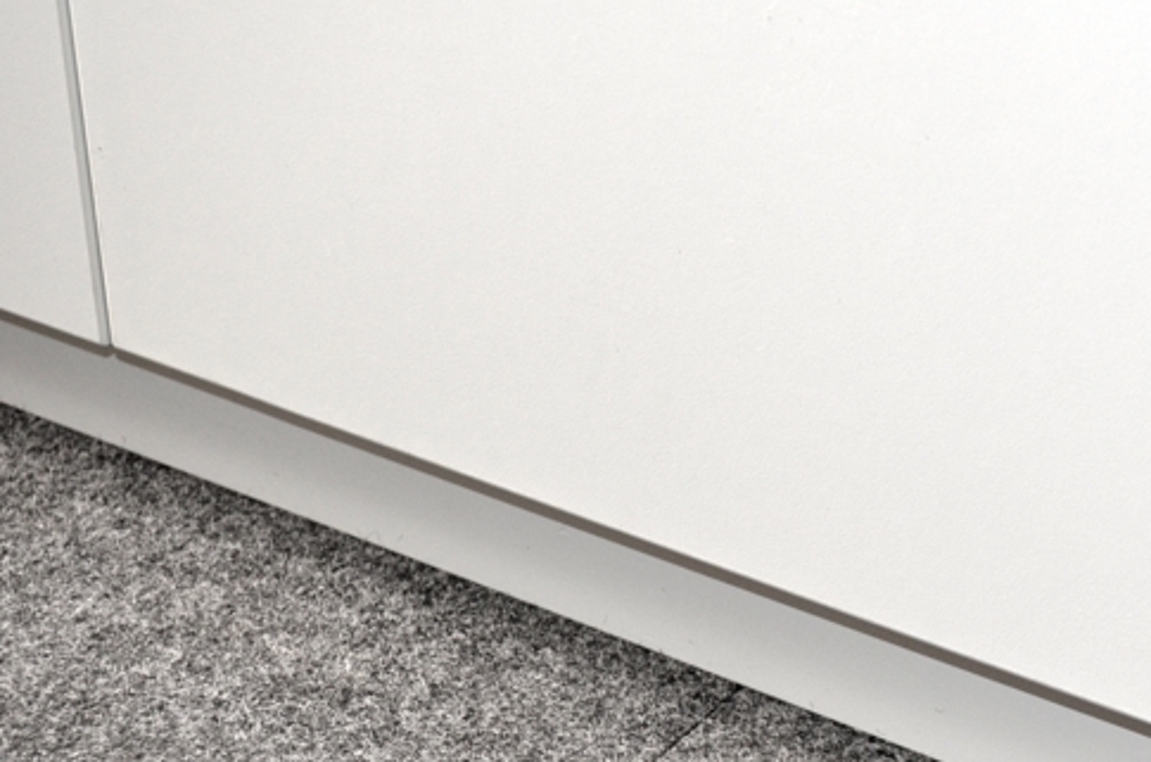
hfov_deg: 21.6
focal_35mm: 94
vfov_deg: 14.4
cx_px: 774
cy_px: 525
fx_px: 2998
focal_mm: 38
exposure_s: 1/60
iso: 1100
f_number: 5
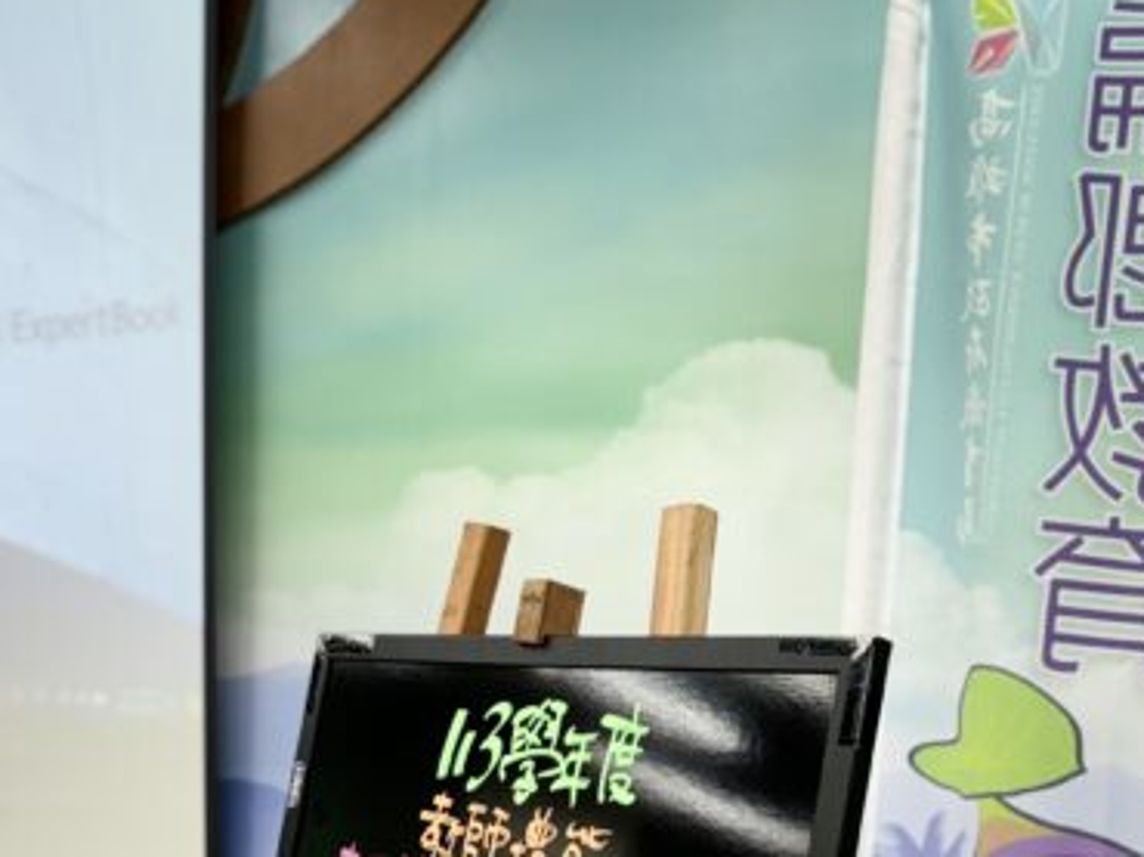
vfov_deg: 26.4
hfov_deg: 35.0
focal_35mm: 54
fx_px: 1783
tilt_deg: -3.0
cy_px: 708
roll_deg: -1.4
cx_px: 322
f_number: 1.6
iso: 100
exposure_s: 1/120
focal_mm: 5.96
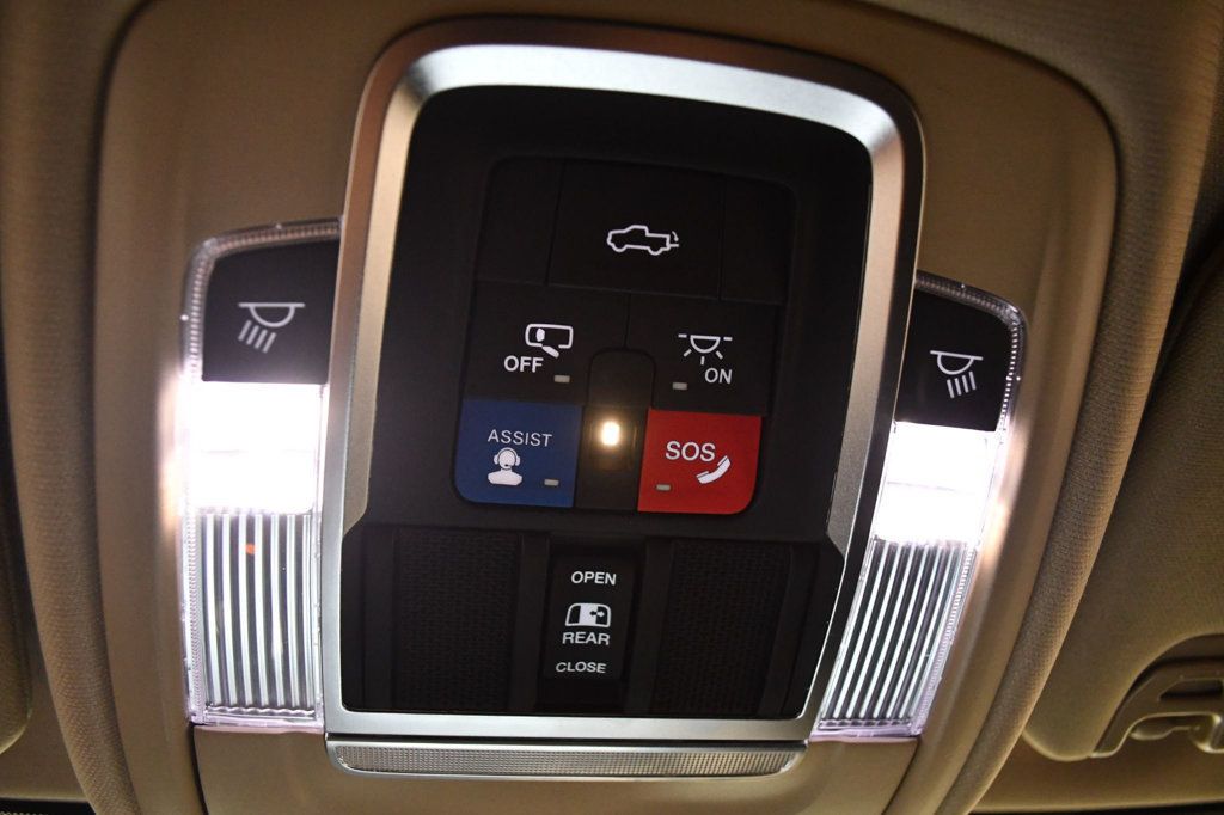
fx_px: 918
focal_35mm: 27
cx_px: 612
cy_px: 408
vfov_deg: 47.9
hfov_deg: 67.4
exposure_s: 1/60
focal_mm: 18
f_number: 3.5
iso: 3200
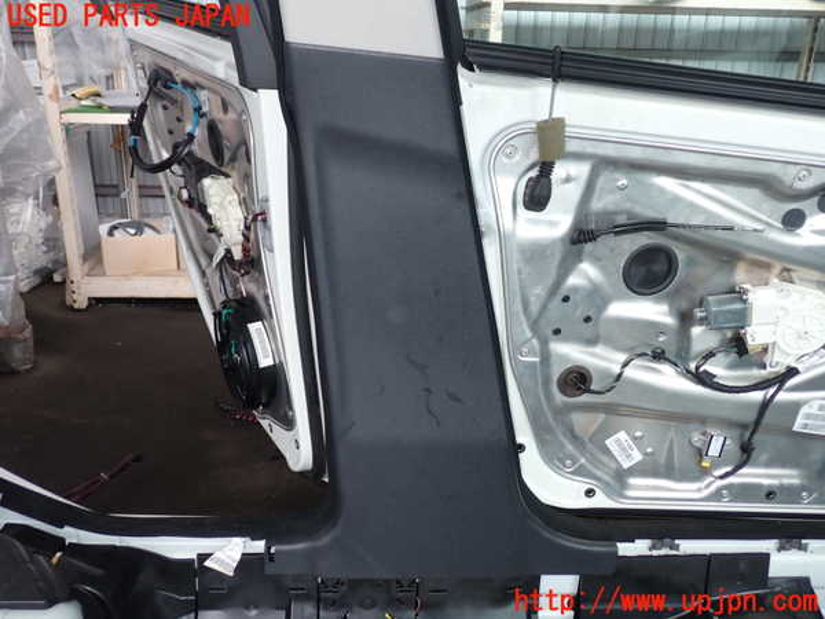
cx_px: 412
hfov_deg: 60.0
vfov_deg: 46.8
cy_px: 310
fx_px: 715
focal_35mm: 30
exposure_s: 1/30
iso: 200
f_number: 2.3
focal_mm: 5.4
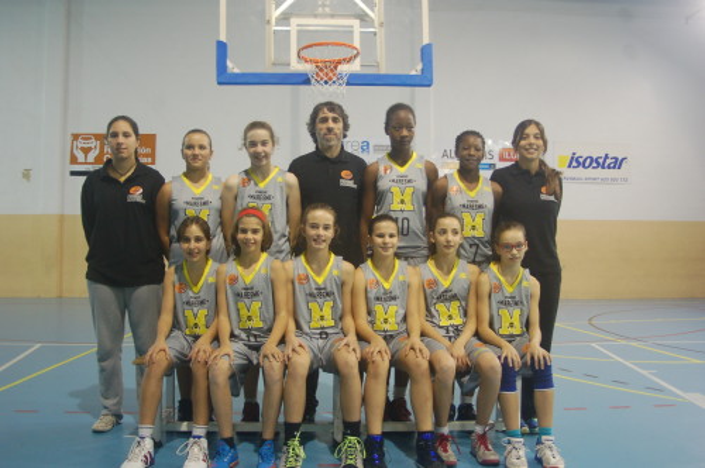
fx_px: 645
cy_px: 234
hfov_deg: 57.3
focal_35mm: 33
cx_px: 352
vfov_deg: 39.9
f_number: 3.8
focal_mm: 22
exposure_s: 1/25
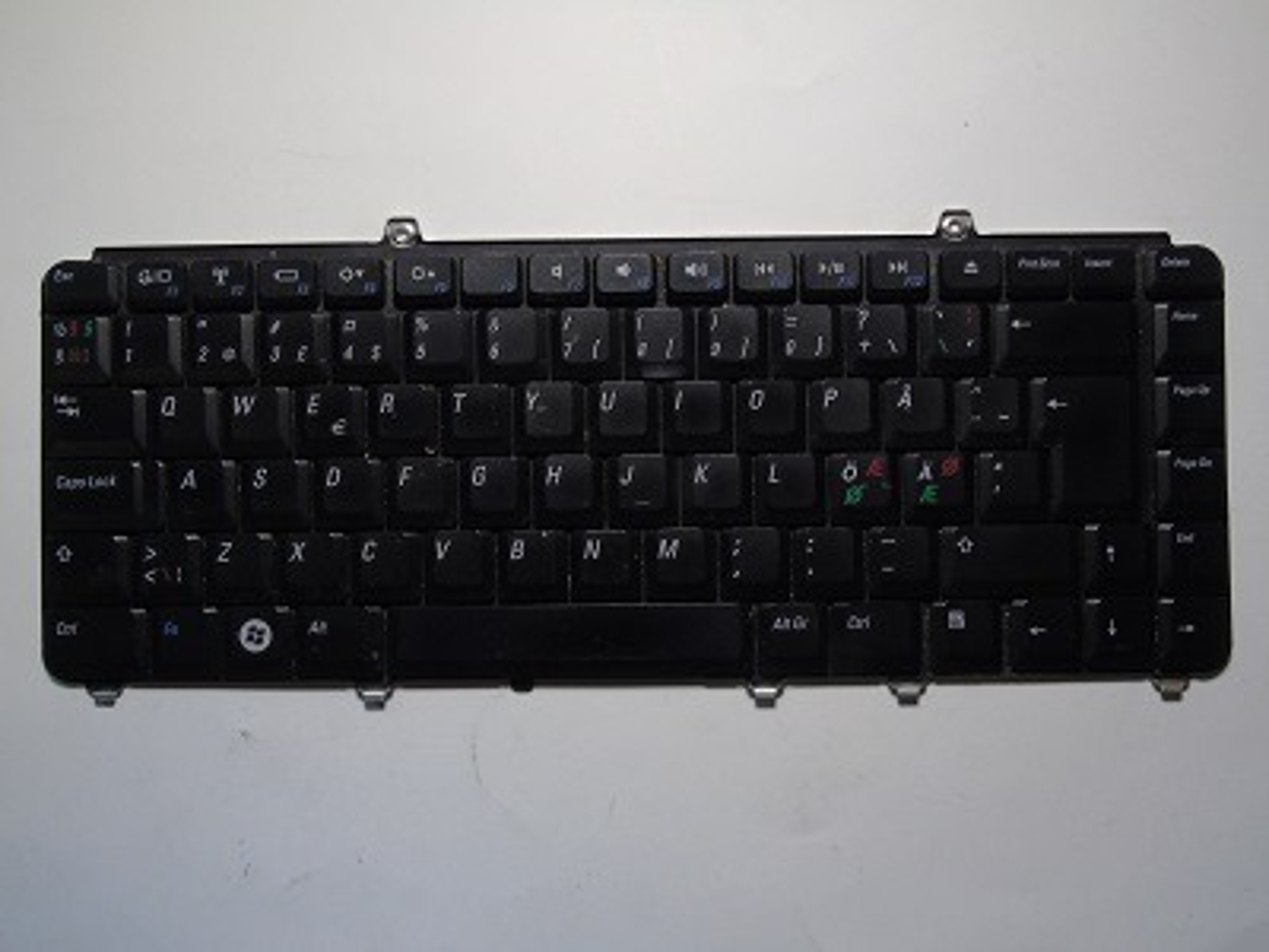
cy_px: 476
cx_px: 634
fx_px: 1063
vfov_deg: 48.2
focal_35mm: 29
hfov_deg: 61.7
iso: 200
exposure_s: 1/20
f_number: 5.7
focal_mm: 5.2
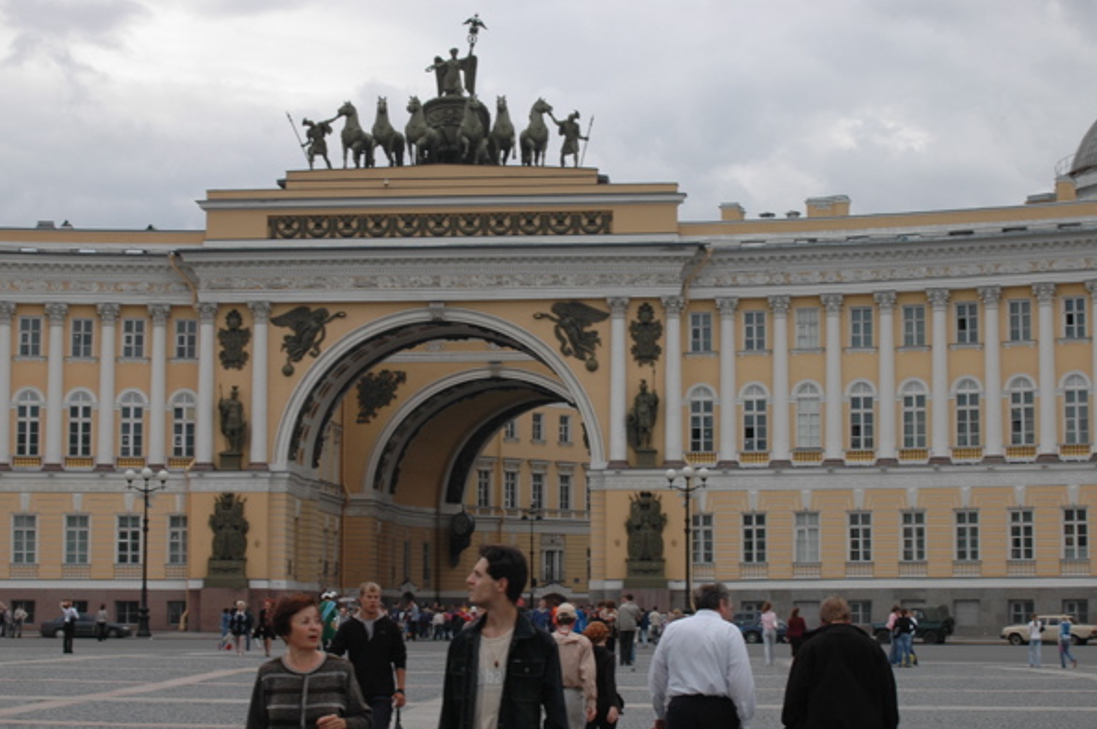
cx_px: 553
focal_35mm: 78
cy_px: 362
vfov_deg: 17.5
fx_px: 2375
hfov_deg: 26.0
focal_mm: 48
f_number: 9
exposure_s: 1/250
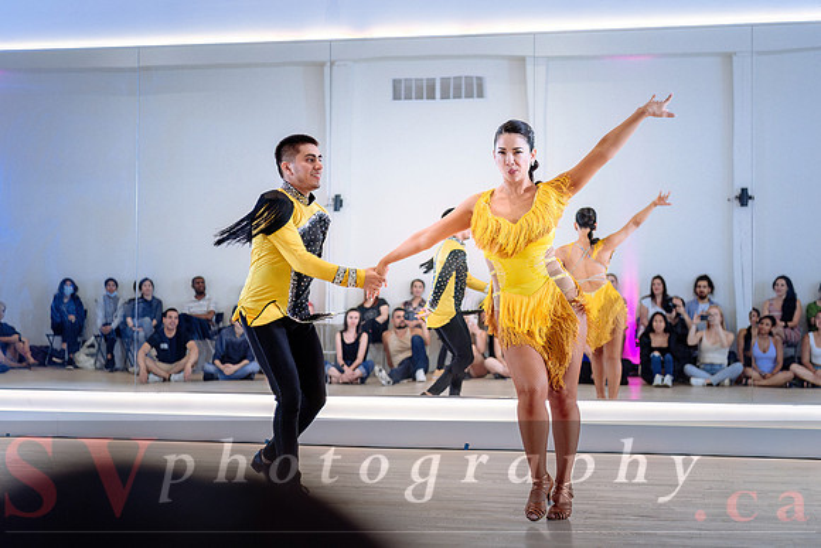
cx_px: 403
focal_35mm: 57
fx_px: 1294
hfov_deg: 35.2
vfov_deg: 23.9
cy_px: 274
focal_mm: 55
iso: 1600
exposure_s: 1/250
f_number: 2.8
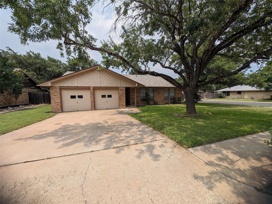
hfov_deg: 110.5
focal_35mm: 12
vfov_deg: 94.6
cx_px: 136
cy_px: 102
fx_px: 94
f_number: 1.95
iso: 41
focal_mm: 2.23
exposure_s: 1/2058
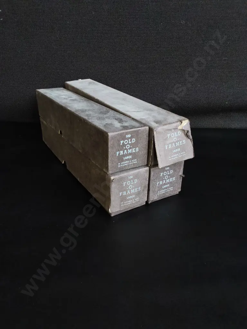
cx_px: 124
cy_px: 164
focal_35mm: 27
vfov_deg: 65.3
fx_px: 257
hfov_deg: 51.4
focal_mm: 2.87
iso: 320
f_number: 2
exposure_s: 1/120
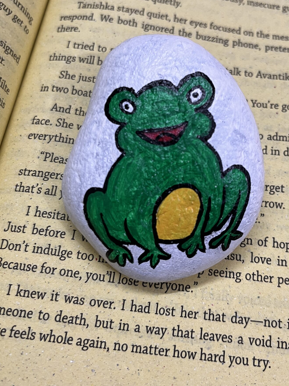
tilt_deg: -66.4
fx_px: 423
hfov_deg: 37.6
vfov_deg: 48.9
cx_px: 175
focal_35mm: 38
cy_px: 178
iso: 80
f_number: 1.6
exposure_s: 1/50
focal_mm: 5.1
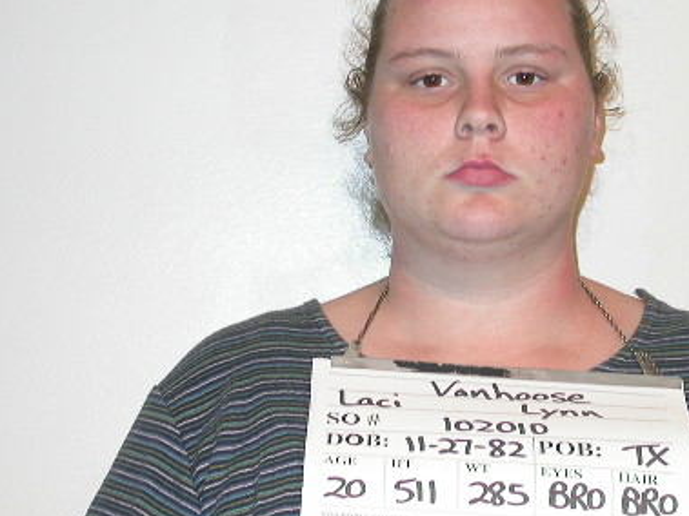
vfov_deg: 15.1
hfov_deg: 20.0
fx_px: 1950
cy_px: 276
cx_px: 434
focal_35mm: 98
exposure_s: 1/60.3
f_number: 3
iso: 100
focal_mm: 12
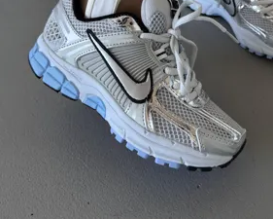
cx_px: 163
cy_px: 31
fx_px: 323
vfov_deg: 35.6
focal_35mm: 40
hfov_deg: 45.5
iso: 64
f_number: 1.78
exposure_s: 1/183
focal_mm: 6.76
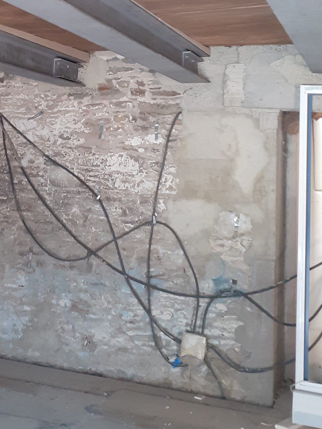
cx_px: 86
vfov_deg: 33.4
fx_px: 682
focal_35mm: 55
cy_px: 59
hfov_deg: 26.3
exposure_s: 1/33
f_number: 1.9
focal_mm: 3.6
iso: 200
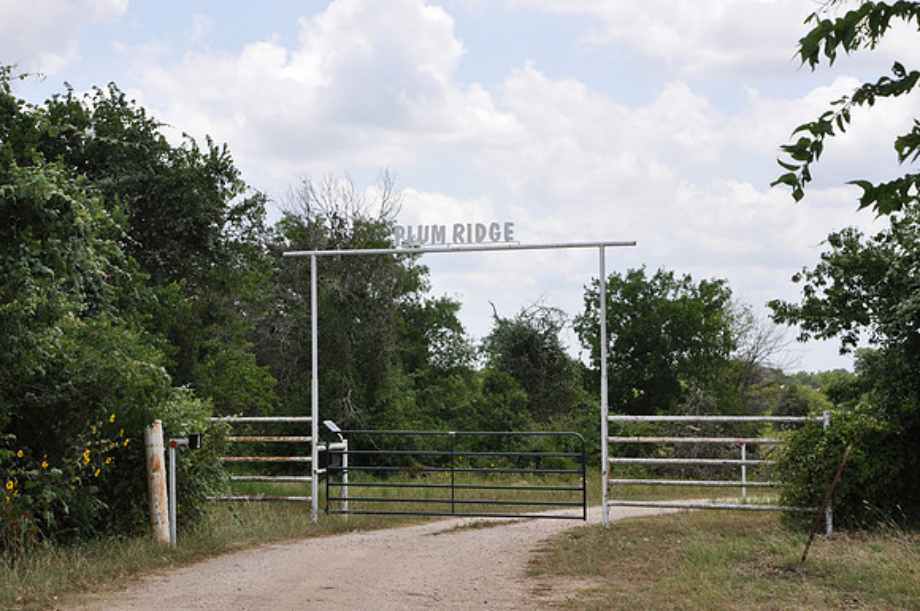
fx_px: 1723
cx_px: 460
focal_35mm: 68
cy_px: 306
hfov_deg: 29.9
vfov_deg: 20.1
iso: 200
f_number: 9
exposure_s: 1/200
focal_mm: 45
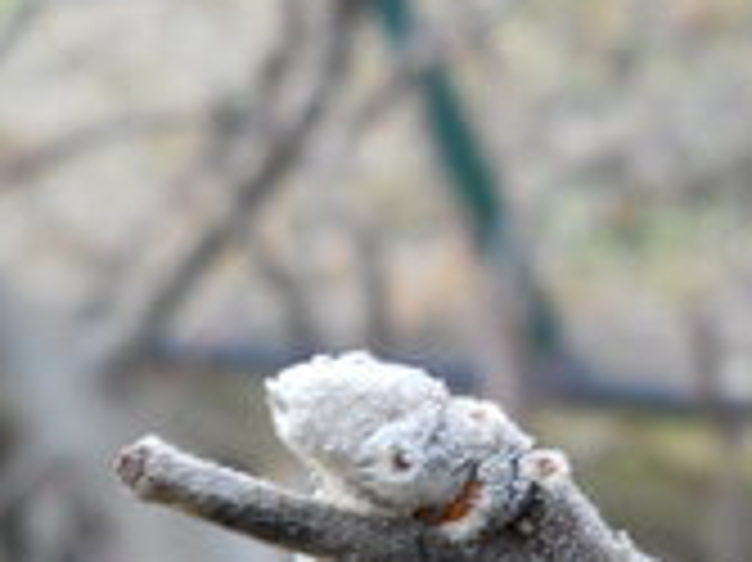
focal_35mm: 86
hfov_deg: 22.7
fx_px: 1867
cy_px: 461
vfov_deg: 17.0
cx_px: 486
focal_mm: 6.72
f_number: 3.1
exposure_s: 1/30
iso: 80
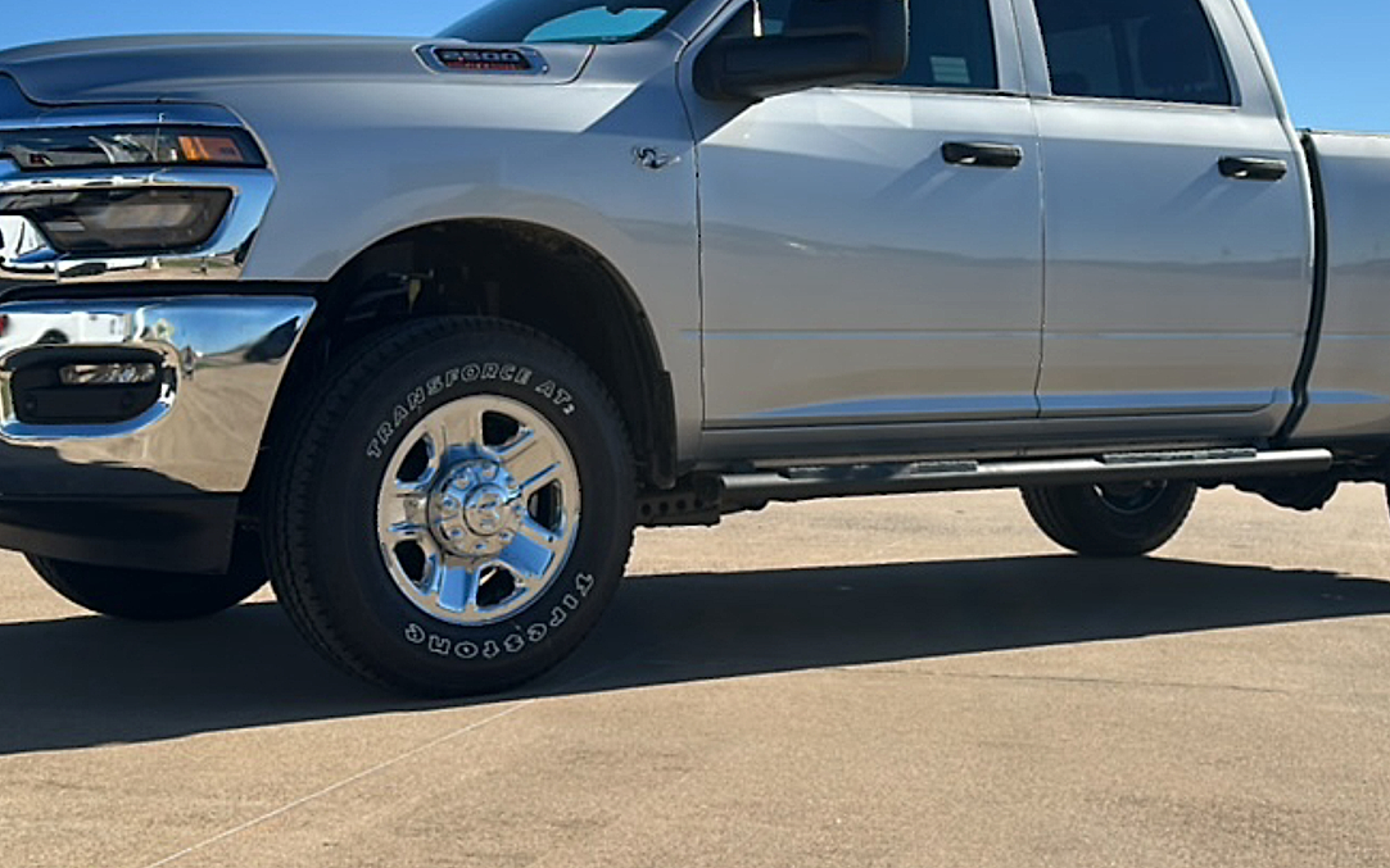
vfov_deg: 27.1
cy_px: 232
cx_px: 773
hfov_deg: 42.6
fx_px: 1781
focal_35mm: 47
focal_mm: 6.86
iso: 80
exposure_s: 1/6289
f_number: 1.78
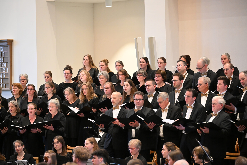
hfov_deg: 12.8
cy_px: 82
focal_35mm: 160
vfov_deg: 8.6
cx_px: 124
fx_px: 1098
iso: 4000
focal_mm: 160
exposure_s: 1/60
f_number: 5.6
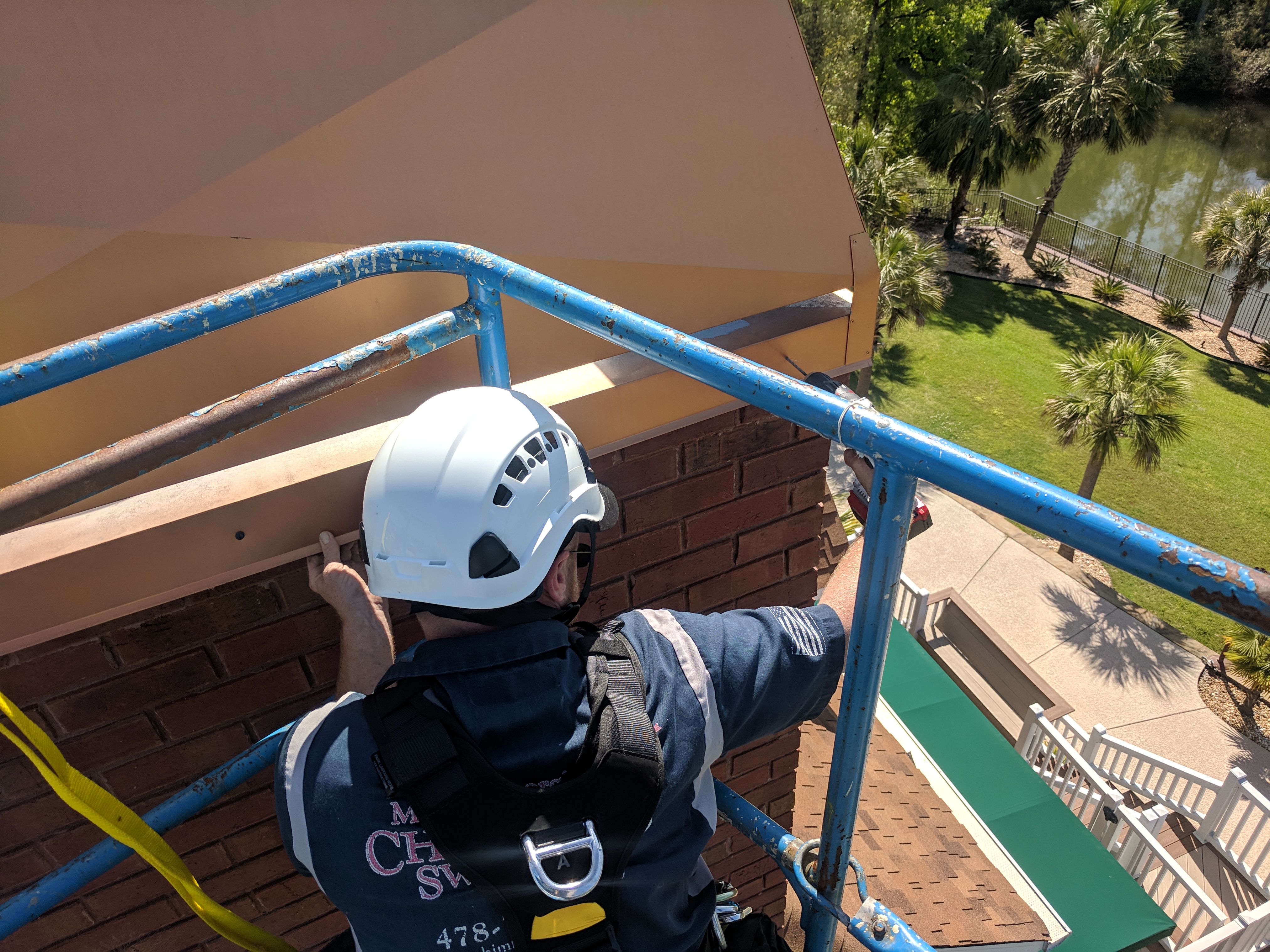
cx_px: 635
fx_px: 954
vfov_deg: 53.1
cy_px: 476
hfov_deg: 67.3
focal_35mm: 26
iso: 49
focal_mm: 4.67
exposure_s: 1/1862
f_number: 2
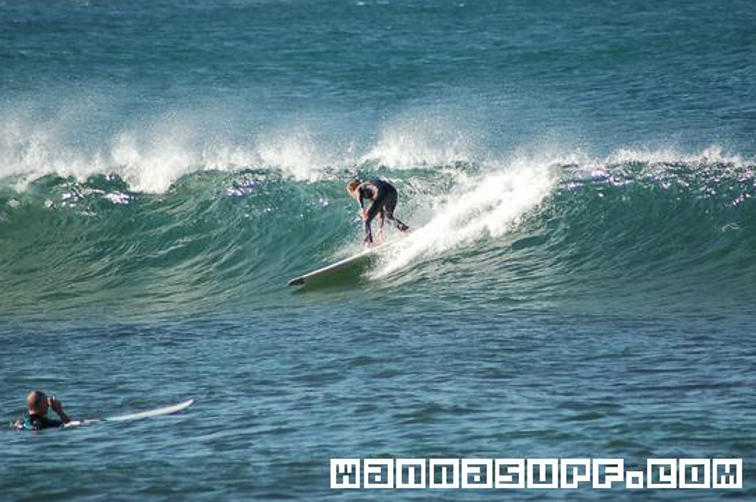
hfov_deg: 4.5
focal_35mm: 456
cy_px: 252
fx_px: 9564
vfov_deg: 3.0
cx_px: 381
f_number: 5.6
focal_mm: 300
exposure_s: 1/1250
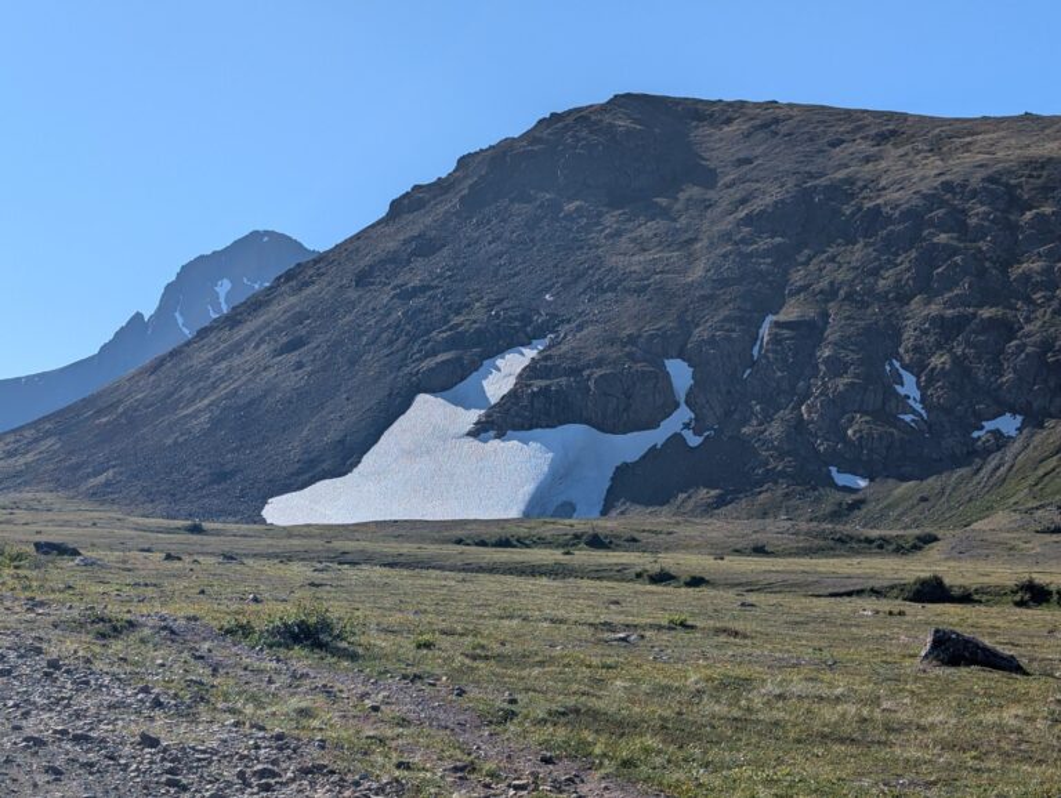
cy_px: 399
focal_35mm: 49
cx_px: 530
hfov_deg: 38.9
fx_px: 1504
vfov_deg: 29.7
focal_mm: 6.9
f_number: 1.68
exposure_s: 1/1859
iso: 22
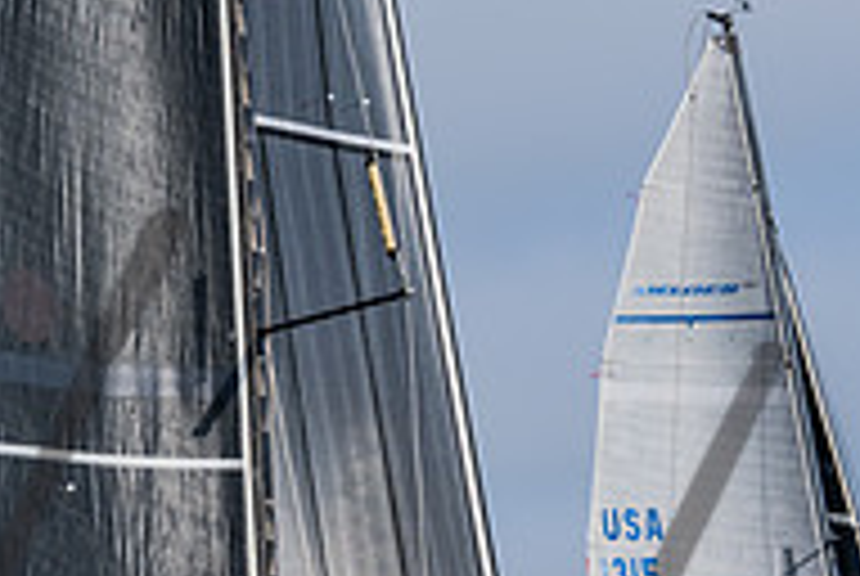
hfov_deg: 7.8
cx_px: 865
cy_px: 852
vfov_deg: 5.2
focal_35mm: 261
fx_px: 6245
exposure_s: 1/1250
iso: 400
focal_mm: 82
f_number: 9
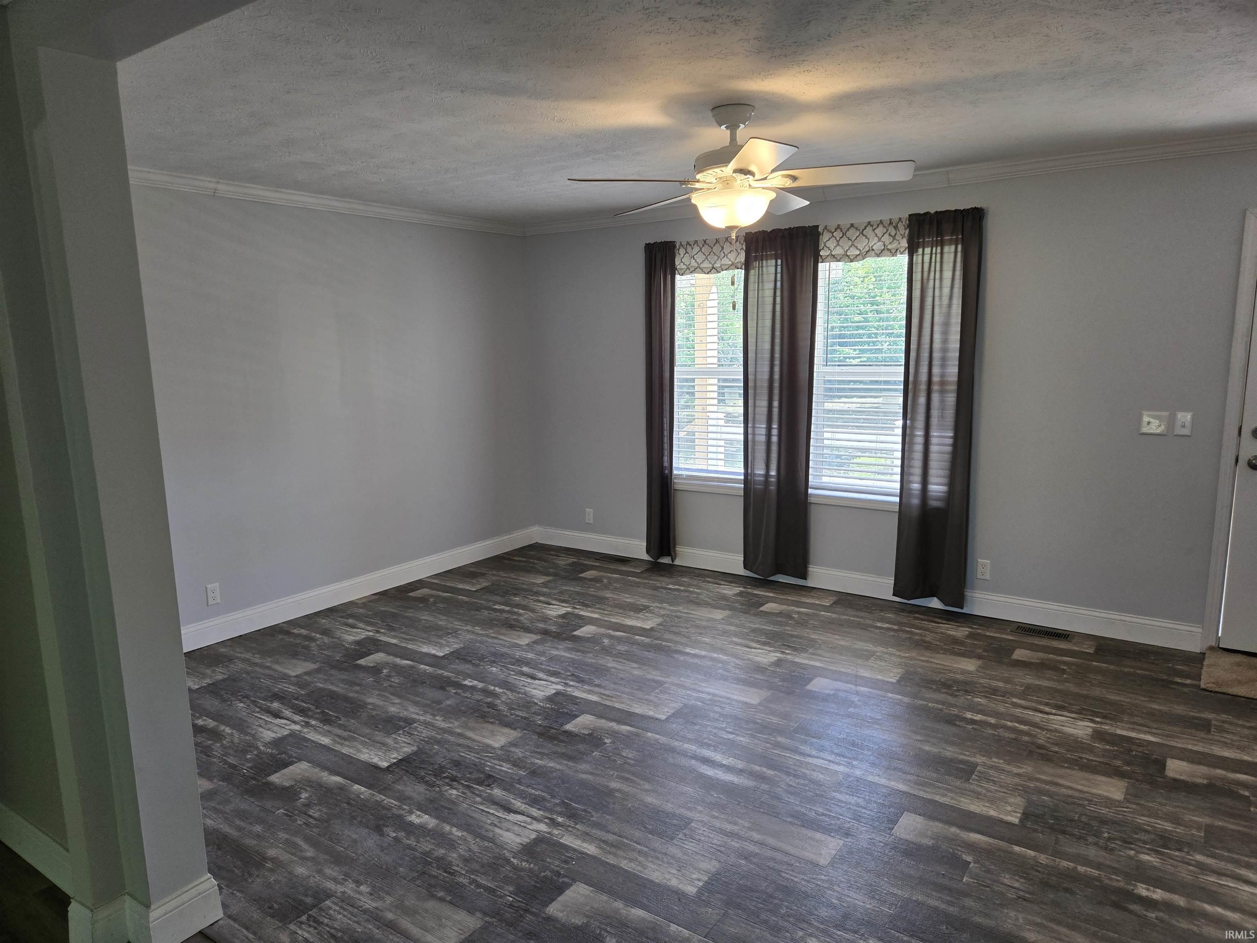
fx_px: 835
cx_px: 628
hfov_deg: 73.9
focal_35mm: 23
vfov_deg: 58.9
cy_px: 472
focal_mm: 5.4
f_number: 1.8
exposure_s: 1/120
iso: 100
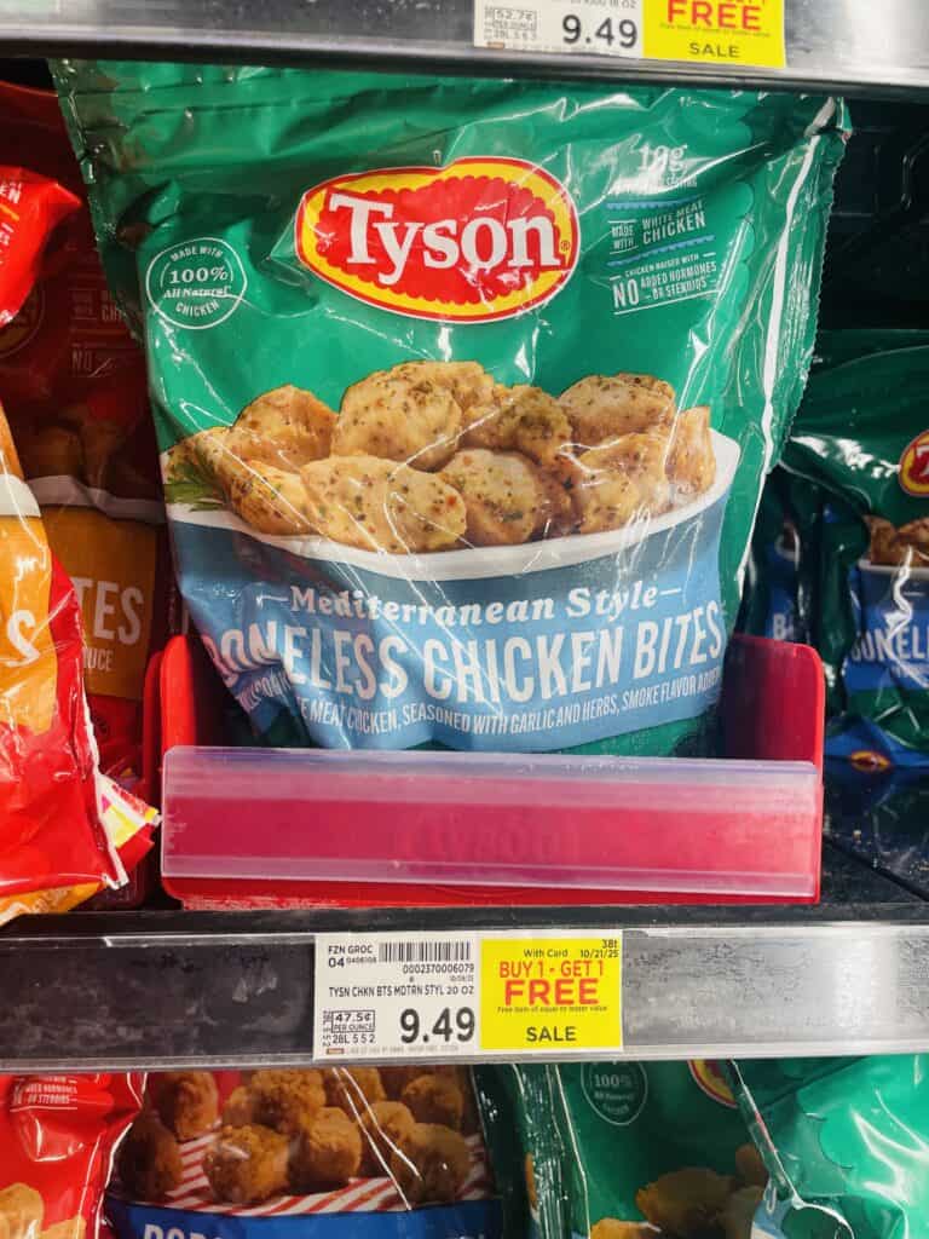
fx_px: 930
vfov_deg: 67.3
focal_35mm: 26
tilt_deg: -1.5
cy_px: 620
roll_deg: +0.1
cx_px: 464
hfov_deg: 53.1
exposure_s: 1/120
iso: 80
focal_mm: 4.2
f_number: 1.6
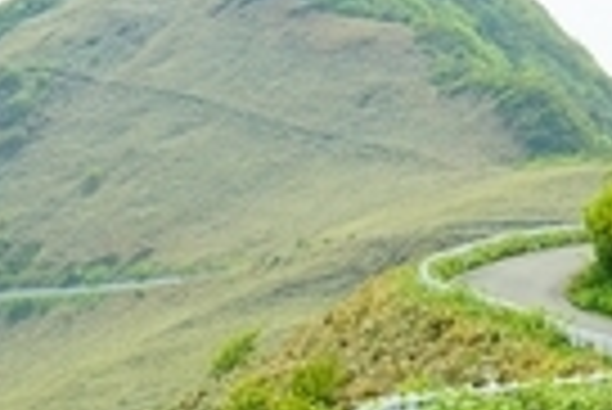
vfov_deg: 6.7
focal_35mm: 206
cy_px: 315
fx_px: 3506
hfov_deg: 9.9
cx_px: -32
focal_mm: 35
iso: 100
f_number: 10
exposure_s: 1/125
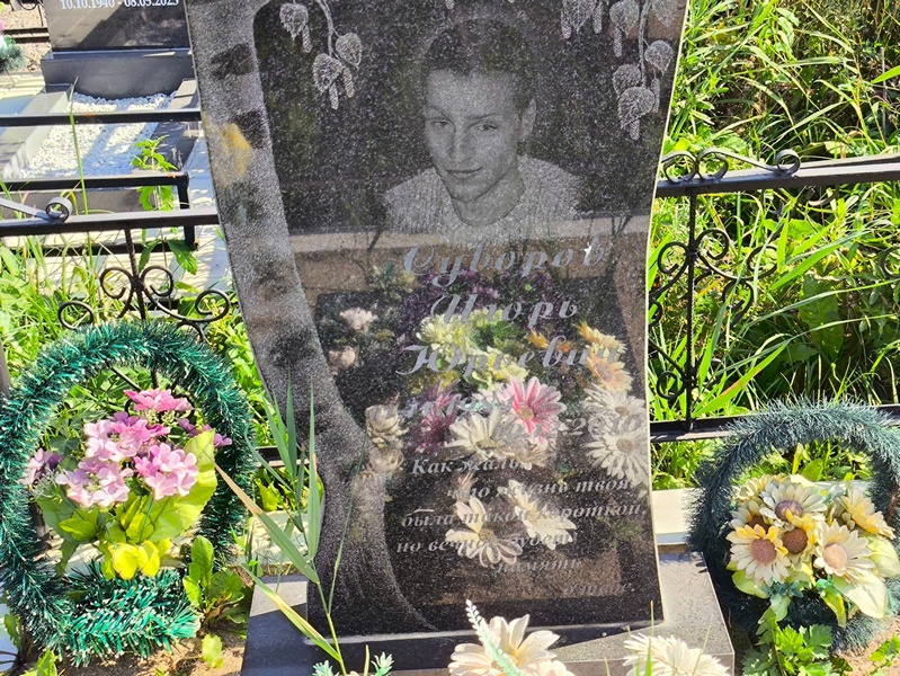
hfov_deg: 38.2
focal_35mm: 50
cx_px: 450
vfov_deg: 29.1
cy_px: 338
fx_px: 1301
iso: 50
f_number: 1.7
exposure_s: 1/550
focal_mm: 4.71
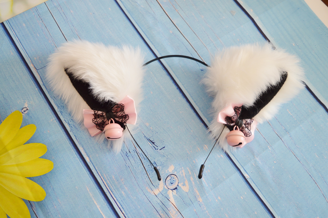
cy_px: 109
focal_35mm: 39
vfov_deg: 34.1
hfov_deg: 49.6
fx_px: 355
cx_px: 164
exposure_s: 1/80
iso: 400
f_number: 4.2
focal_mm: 26
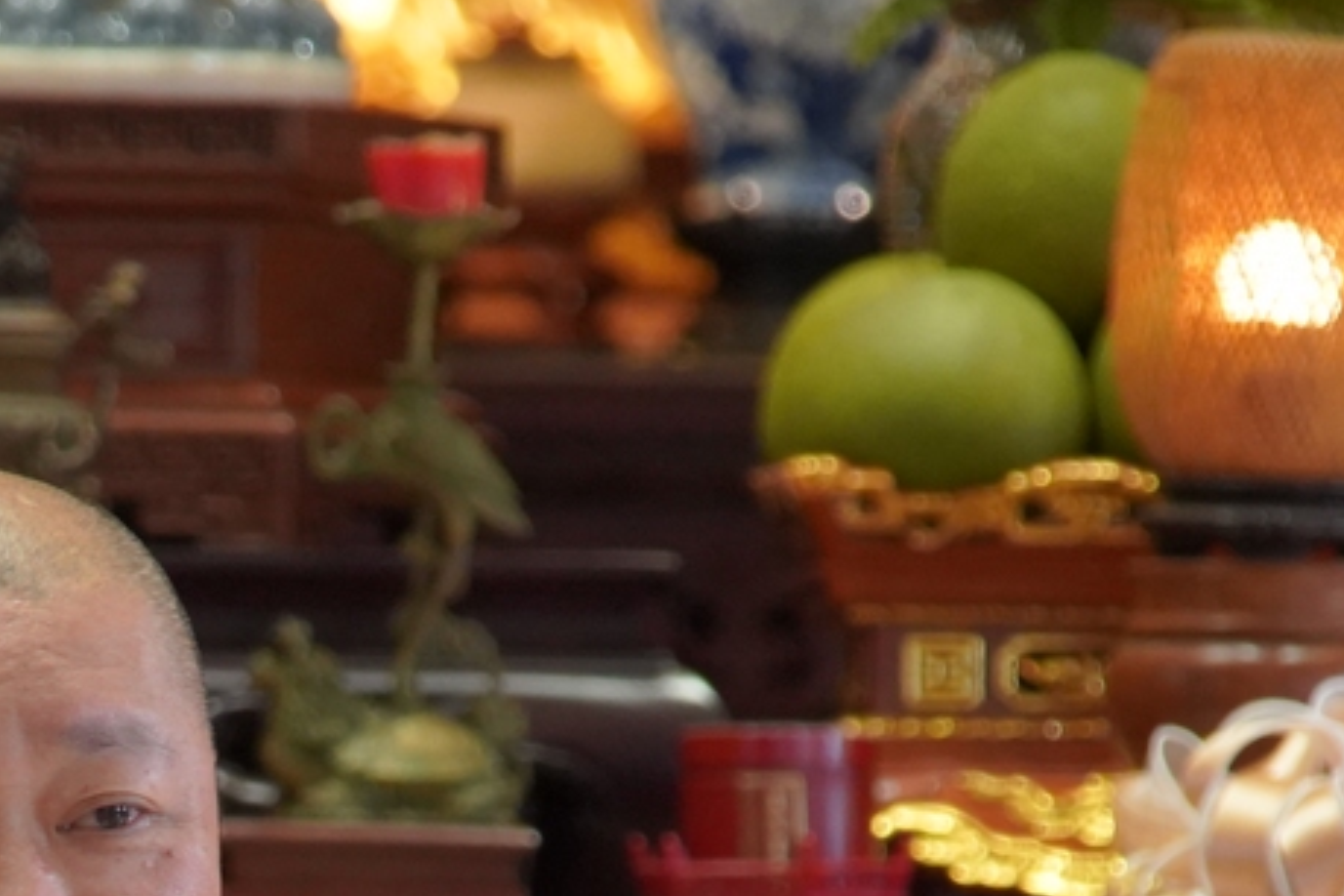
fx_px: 21353
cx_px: 182
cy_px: 1202
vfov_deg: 2.4
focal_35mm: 572
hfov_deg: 3.6
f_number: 6.3
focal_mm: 205
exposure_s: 1/80
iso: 5000
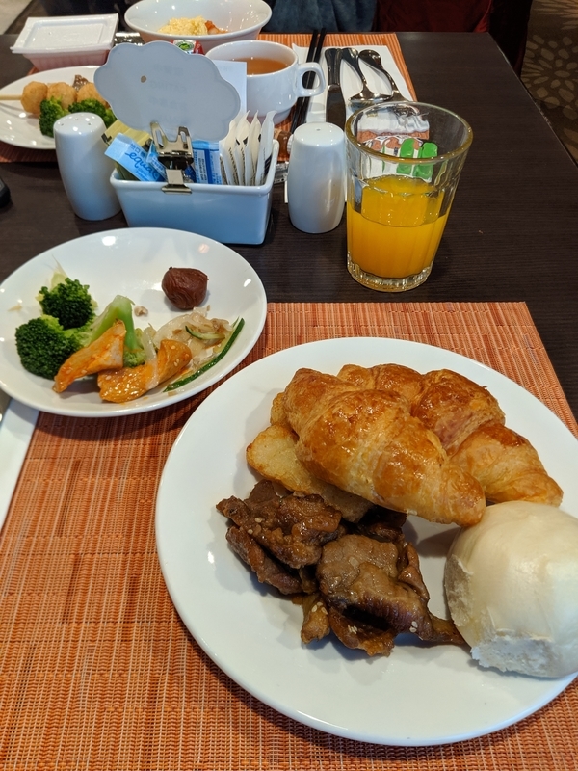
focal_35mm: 27
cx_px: 289
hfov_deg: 51.4
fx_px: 601
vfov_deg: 65.3
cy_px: 386
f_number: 1.8
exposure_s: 1/25.1
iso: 157
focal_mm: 4.44
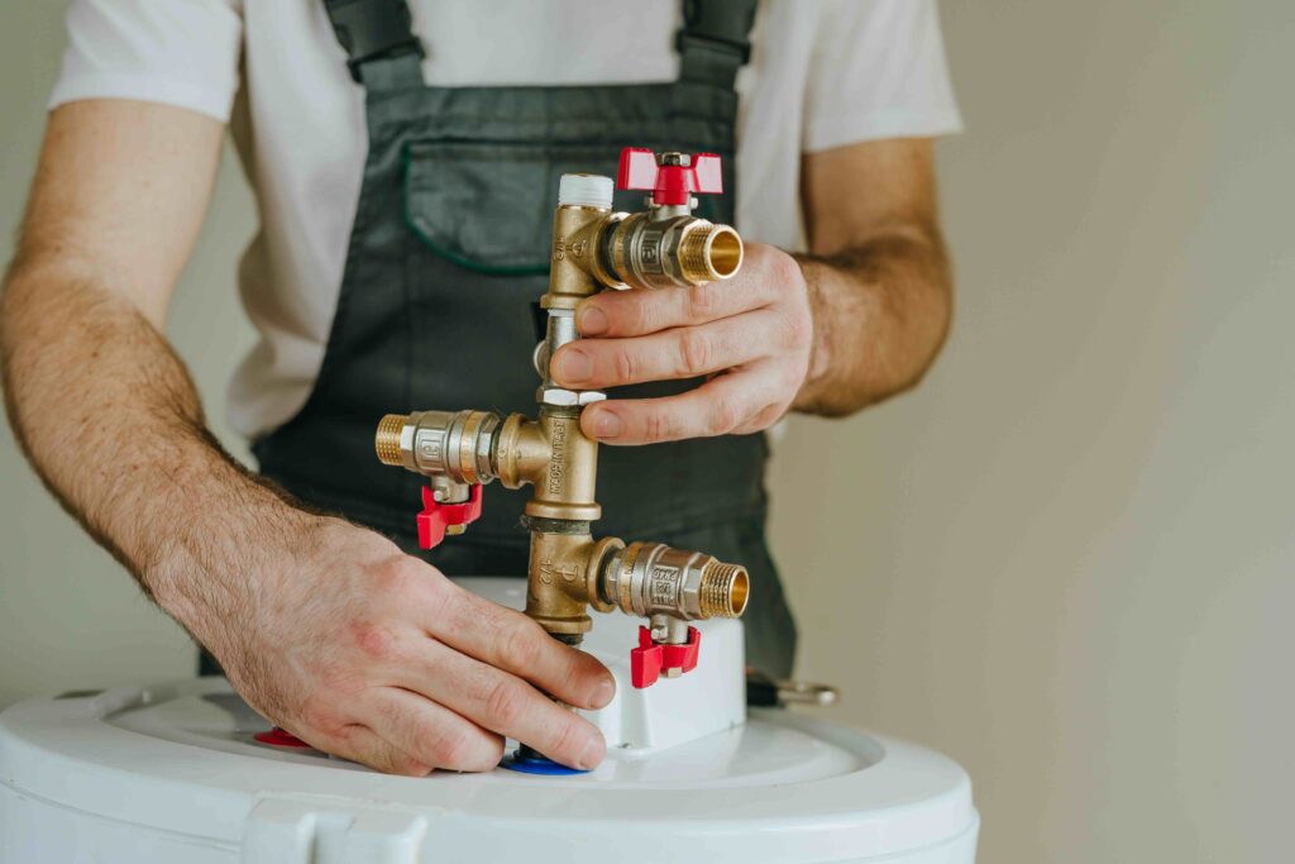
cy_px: 432
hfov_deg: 39.6
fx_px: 1799
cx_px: 648
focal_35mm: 50
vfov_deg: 27.0
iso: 200
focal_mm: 50
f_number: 4
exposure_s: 1/160
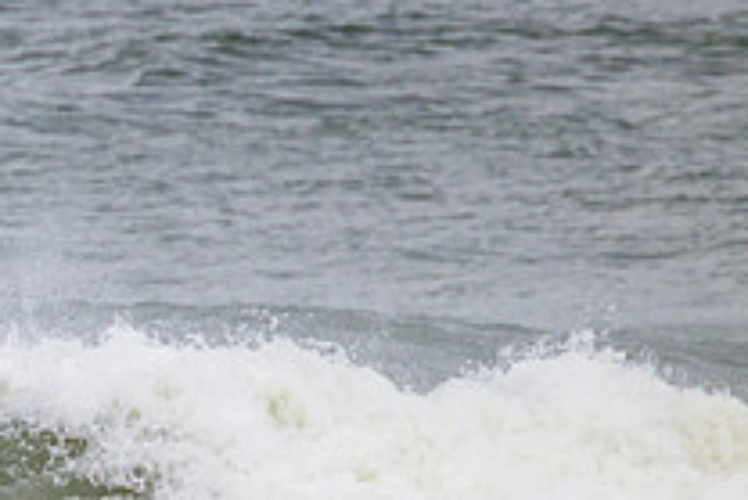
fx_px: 46303
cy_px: 516
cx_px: -284
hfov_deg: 0.9
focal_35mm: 2227
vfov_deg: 0.6
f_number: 11
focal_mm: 800
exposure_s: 1/2000
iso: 720
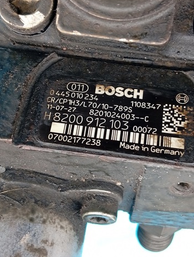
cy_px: 127
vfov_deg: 36.1
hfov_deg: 27.6
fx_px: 396
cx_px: 96
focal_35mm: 53
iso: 53
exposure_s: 1/50
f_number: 1.8
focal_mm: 3.96
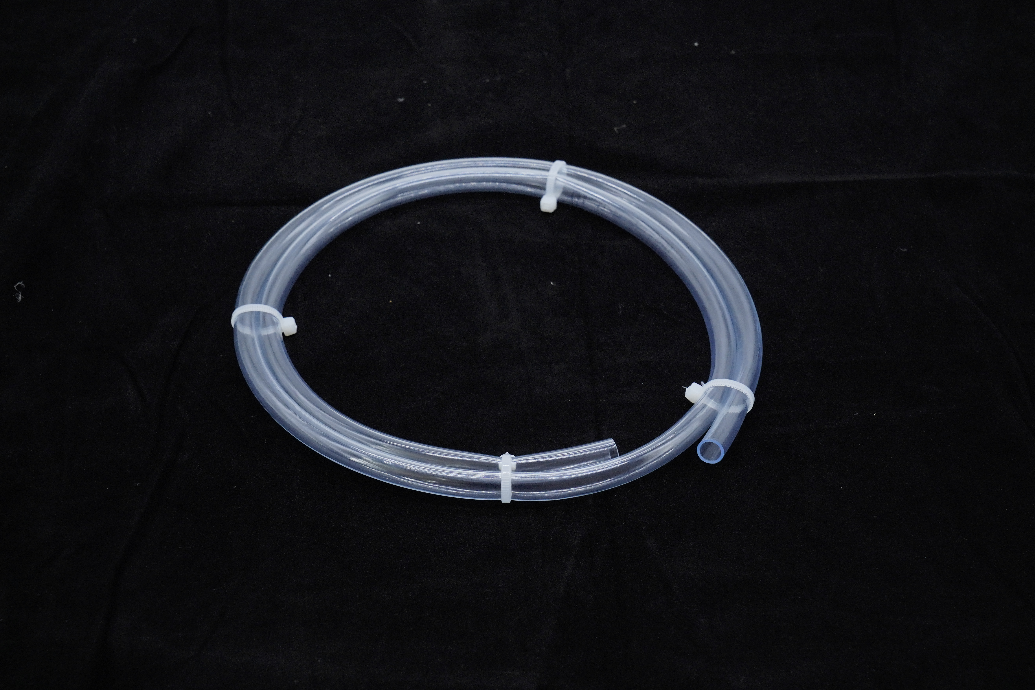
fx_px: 2444
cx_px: 526
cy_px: 339
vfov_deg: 16.1
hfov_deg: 23.9
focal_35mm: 85
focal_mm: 80
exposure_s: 1/100
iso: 500
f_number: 11
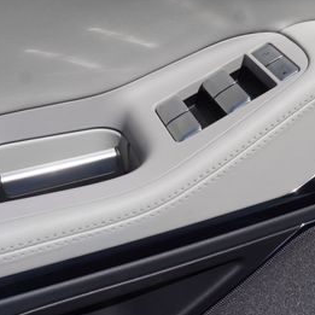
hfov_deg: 33.7
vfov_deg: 33.5
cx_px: 208
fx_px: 515
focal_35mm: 50
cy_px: 89
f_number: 10
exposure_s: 1/320
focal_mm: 16
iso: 100
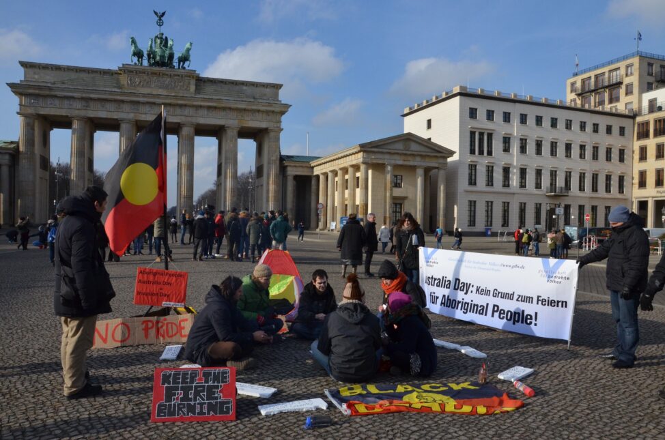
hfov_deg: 33.5
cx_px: 332
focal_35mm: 60
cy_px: 220
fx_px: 1106
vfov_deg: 22.5
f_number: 22
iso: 1000
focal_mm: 40
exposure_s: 1/640
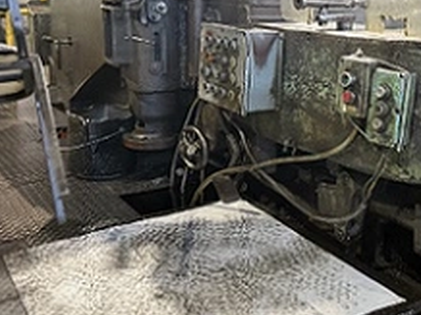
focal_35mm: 44
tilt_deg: -10.0
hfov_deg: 41.5
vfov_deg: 32.3
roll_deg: -2.6
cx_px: 323
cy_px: 87
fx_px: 535
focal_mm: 6.76
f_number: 1.78
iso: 400
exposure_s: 1/60
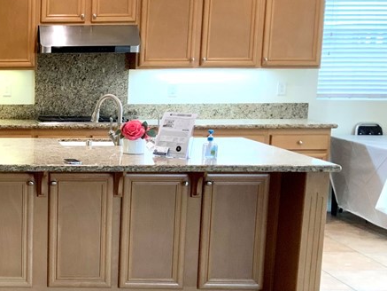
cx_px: -45
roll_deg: -0.1
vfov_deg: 21.5
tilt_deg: -9.1
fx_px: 760
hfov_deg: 26.2
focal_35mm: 68
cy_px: 199
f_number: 1.8
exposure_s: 1/60
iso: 100
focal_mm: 3
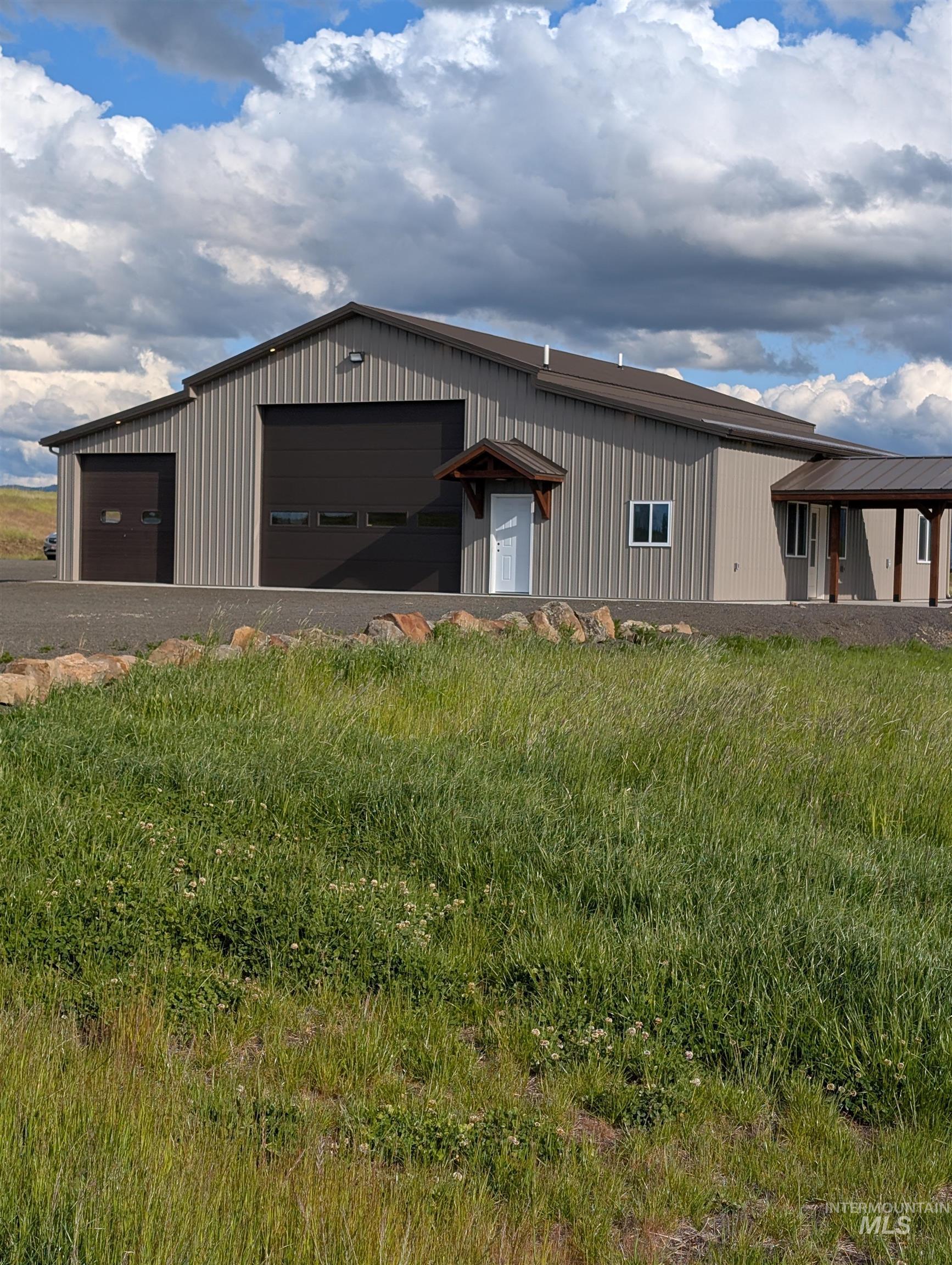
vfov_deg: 38.9
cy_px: 632
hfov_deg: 29.7
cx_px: 476
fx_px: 1793
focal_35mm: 49
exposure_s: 1/1686
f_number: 1.68
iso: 20
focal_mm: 6.9
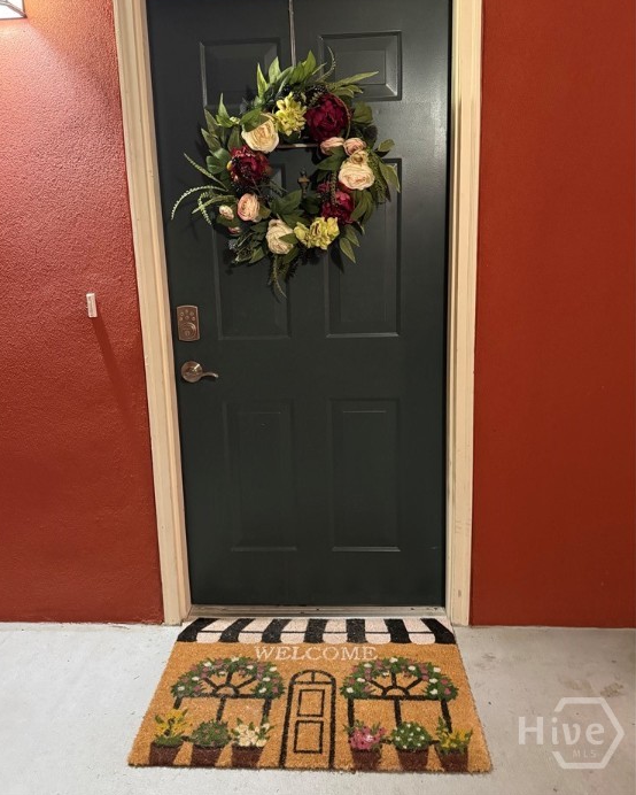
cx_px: 307
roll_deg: +1.9
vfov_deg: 65.9
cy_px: 358
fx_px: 611
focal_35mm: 26
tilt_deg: -9.9
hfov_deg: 54.9
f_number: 1.78
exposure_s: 1/30
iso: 1000
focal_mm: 6.76
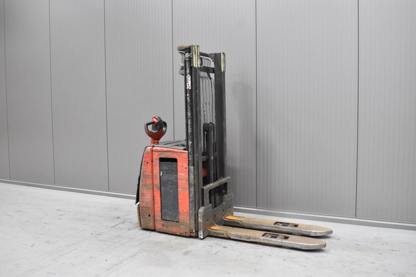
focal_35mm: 33
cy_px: 138
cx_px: 208
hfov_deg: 57.2
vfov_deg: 40.0
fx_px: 381
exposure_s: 1/30
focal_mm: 22
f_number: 5
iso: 1600
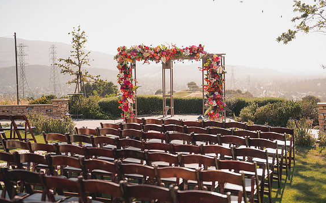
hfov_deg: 38.9
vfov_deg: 24.8
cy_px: 102
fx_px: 462
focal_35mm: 52
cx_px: 164
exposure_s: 1/1000
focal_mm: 50
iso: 50
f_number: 2
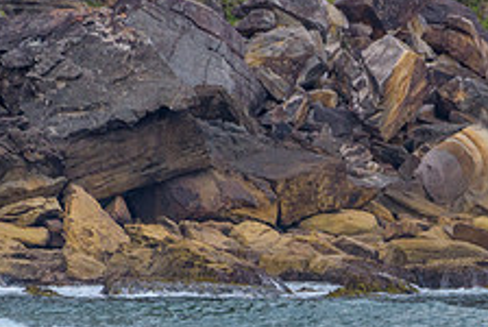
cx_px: 550
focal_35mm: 1587
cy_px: 365
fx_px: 21541
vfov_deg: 0.9
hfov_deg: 1.3
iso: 400
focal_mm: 500
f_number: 5.6
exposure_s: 1/2000
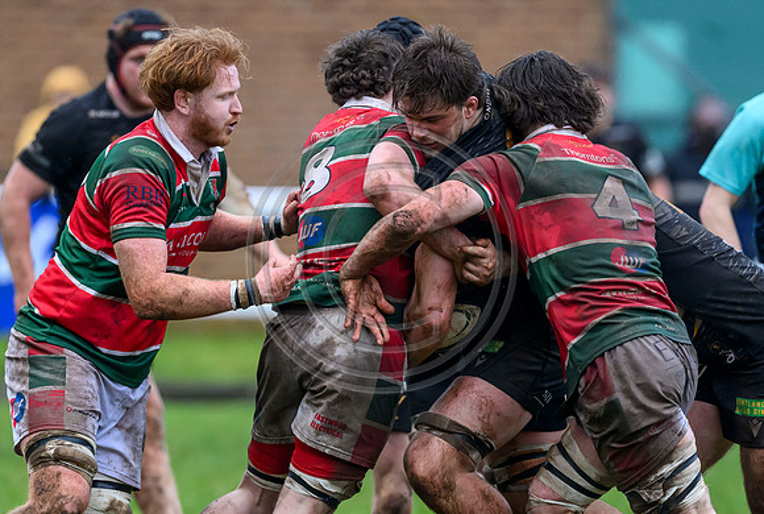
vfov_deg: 2.2
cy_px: 397
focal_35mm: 622
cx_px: 485
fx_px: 13228
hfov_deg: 3.3
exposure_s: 1/2000
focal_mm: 400
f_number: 4
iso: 4000
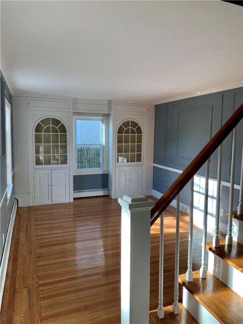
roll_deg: -1.1
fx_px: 243
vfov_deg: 67.3
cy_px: 162
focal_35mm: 26
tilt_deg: -5.7
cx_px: 122
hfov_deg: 53.1
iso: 50
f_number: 1.8
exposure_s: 1/121
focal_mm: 4.25
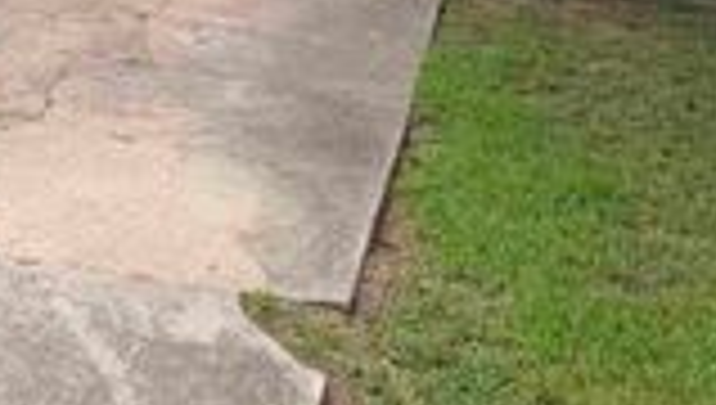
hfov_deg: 22.1
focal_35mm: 82
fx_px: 1559
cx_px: -306
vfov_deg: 12.9
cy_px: -403
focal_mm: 6.76
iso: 100
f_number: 1.78
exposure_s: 1/501
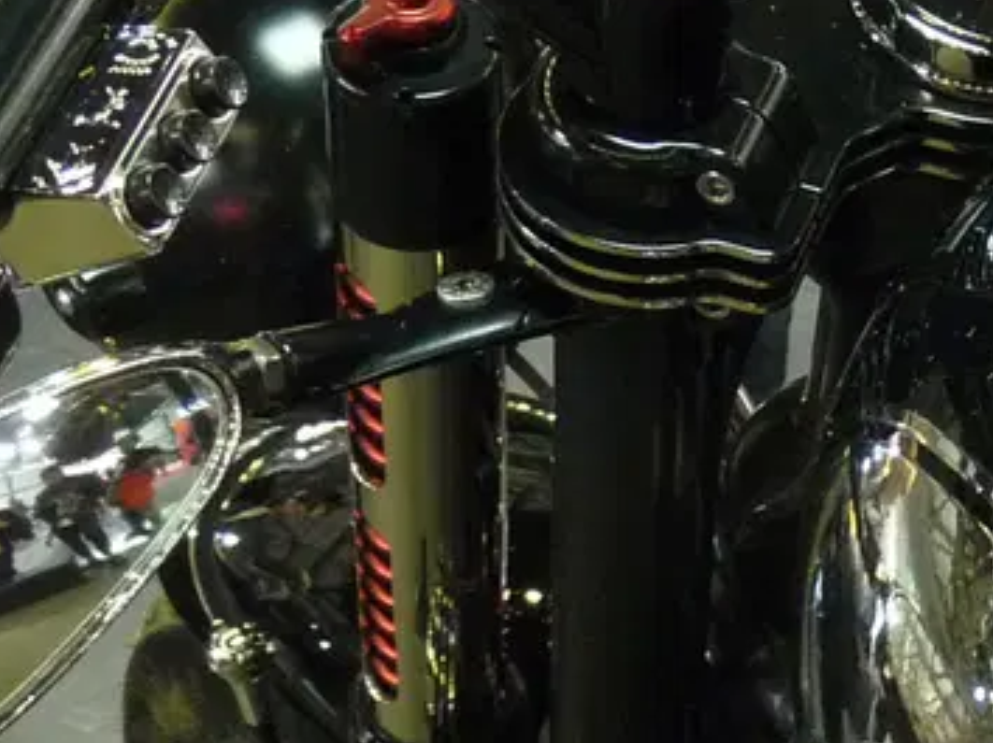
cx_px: 1335
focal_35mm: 112
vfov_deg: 13.2
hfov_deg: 16.5
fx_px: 3211
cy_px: 393
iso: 400
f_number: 2.8
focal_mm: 4.8
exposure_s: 1/15
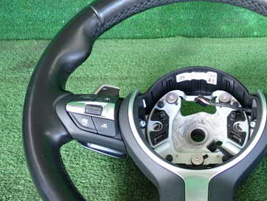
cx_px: 203
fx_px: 409
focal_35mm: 53
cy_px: 125
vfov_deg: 27.5
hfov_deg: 35.3
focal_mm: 5.79
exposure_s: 1/125
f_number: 2.4
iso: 400
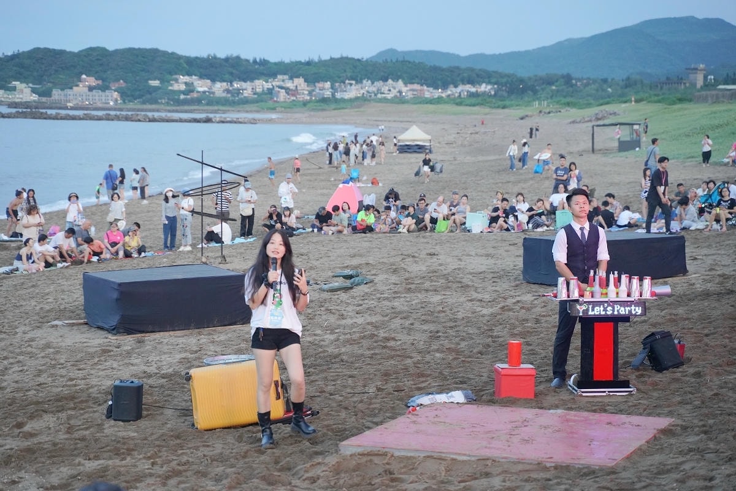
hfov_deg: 27.0
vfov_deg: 18.2
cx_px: 368
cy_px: 246
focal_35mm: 75
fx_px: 1533
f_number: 4
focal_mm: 75
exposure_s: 1/160
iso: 2500
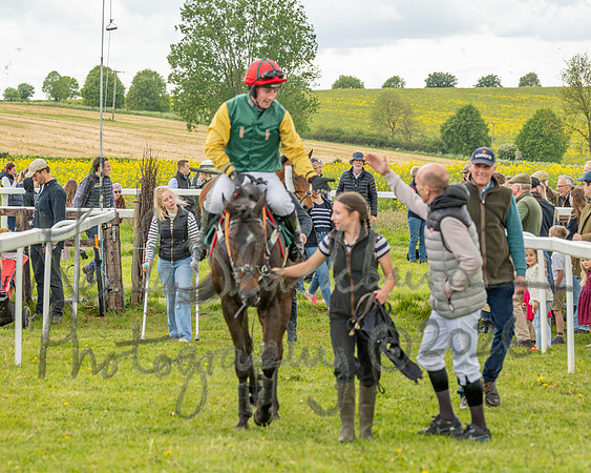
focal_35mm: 151
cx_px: 241
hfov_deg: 12.8
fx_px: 2635
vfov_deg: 10.2
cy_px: 276
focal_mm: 113
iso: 400
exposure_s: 1/1100
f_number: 5
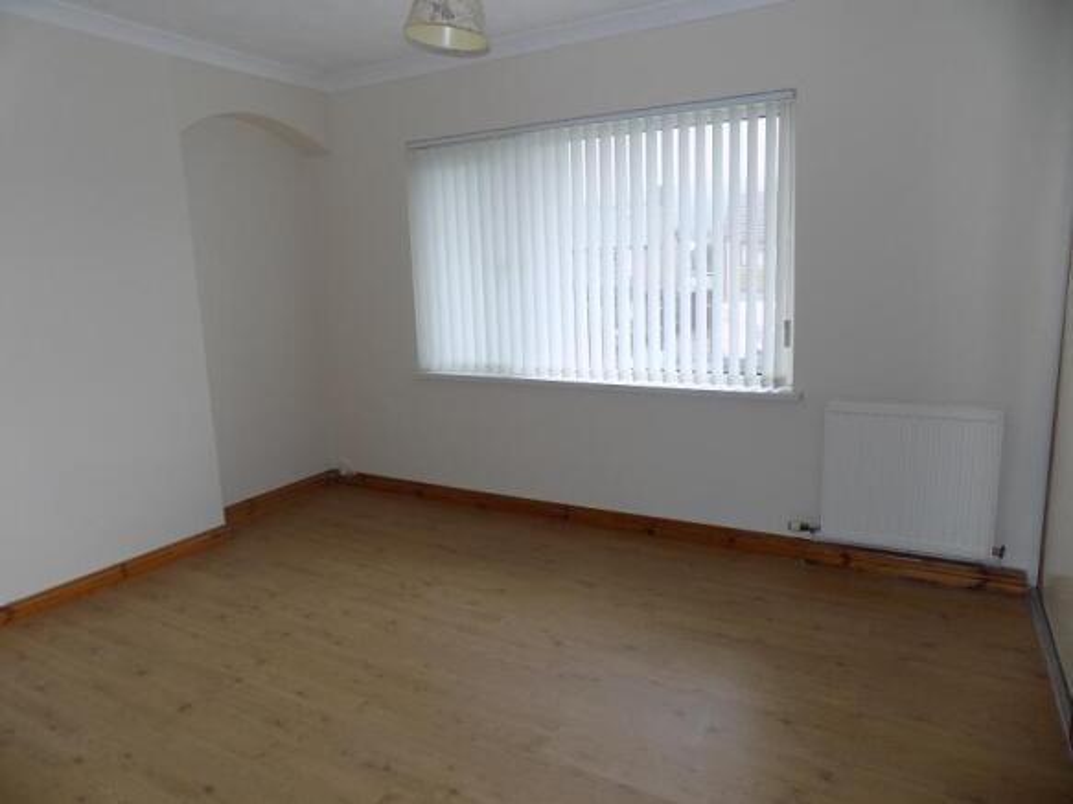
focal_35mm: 23
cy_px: 402
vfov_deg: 58.9
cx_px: 536
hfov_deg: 73.9
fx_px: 713
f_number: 3.1
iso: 125
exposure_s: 1/30
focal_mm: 4
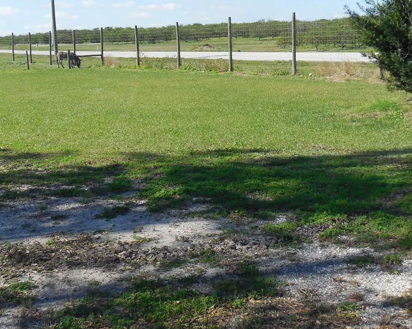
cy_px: 93
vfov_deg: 28.3
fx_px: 646
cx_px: 184
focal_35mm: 53
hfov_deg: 35.3
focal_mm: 4.5
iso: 125
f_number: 3.1
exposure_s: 1/1250
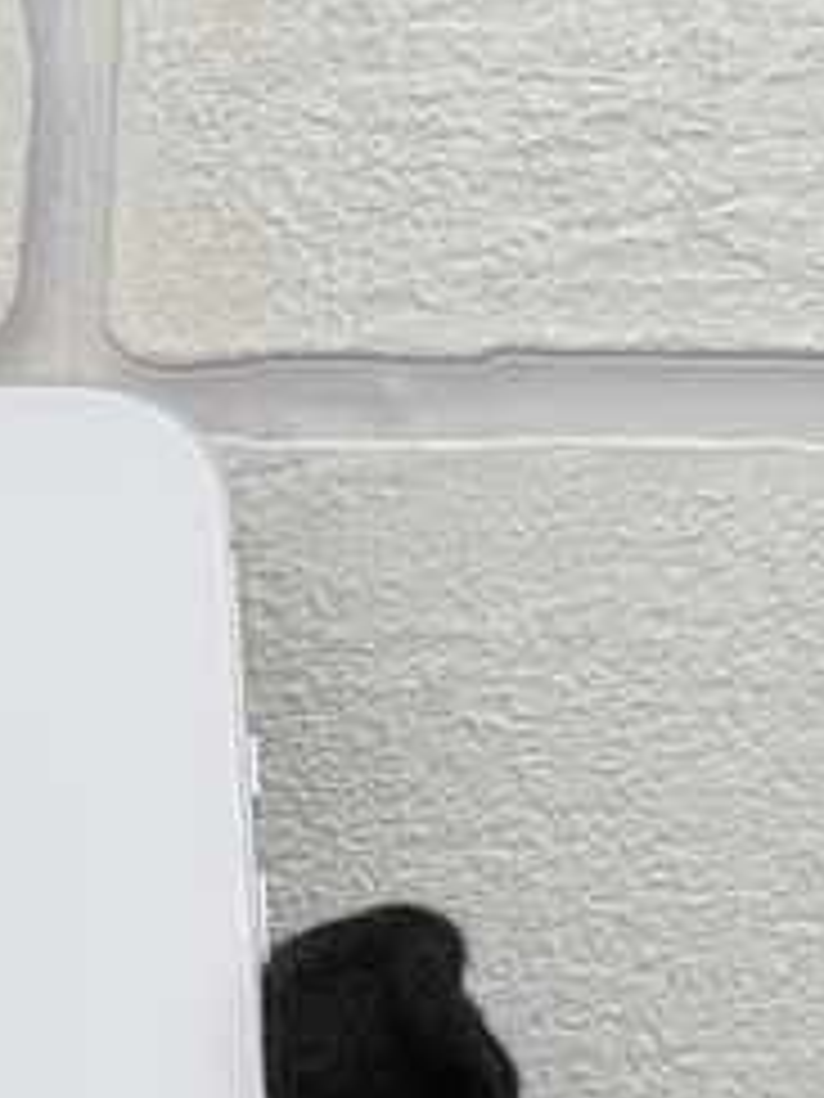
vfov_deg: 15.0
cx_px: -239
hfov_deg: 11.5
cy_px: 1359
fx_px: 3999
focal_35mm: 126
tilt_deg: +0.4
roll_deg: -1.5
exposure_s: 1/100
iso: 50
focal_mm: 6.76
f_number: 1.78
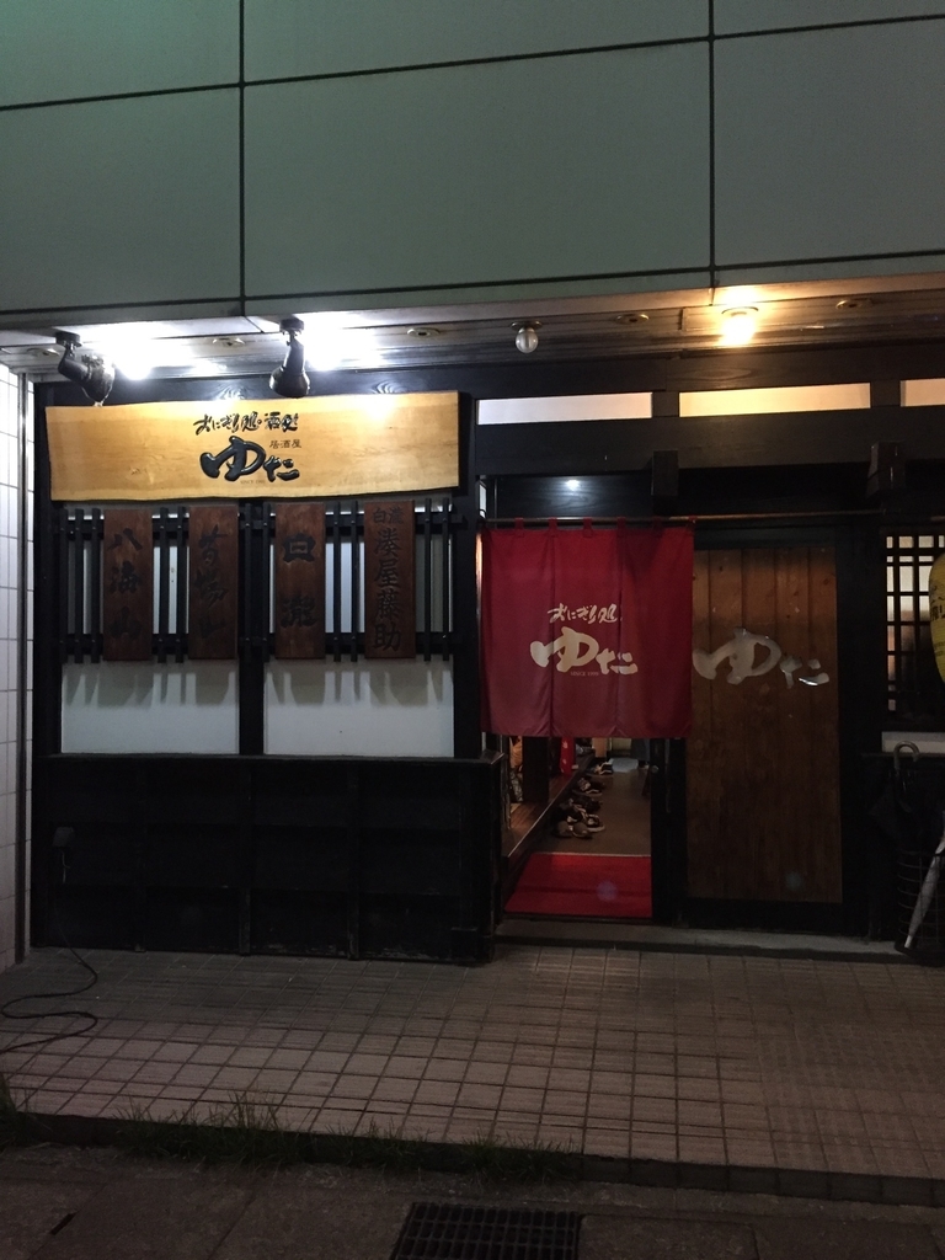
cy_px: 630
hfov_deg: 48.2
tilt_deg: +1.3
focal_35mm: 29
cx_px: 472
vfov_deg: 61.7
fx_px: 1056
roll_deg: +1.0
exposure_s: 1/15
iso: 250
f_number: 2.2
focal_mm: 4.15
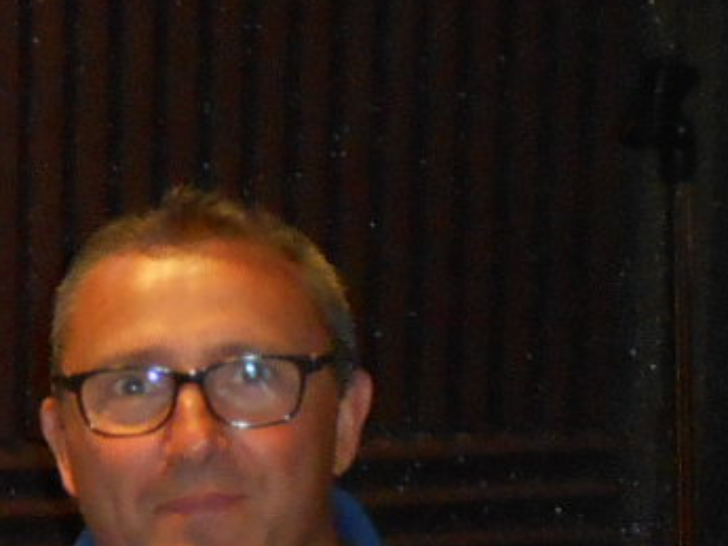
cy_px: 793
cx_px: -644
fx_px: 3598
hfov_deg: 10.7
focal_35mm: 171
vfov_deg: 8.5
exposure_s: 1/25
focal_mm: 4.6
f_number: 3.2
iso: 280
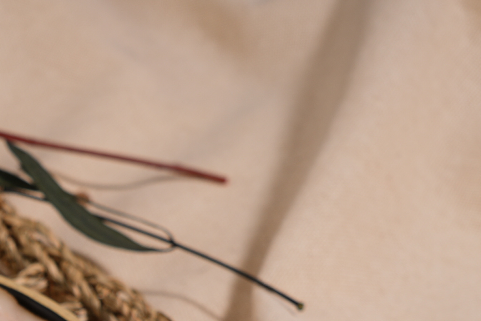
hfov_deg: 8.8
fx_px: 3060
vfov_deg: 5.9
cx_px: -233
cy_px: 540
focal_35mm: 229
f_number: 7.1
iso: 50
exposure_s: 1/160
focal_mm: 67
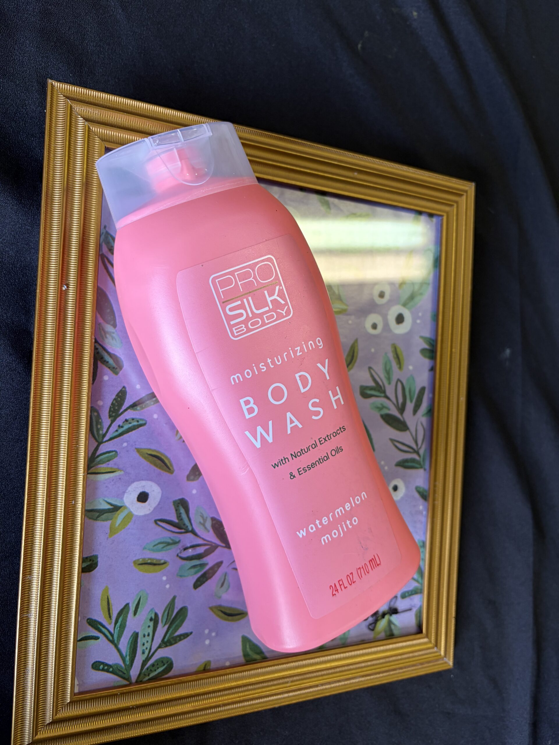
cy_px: 372
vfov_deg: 67.3
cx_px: 280
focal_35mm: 26
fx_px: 560
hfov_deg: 53.1
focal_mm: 5.96
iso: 100
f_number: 1.6
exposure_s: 1/120
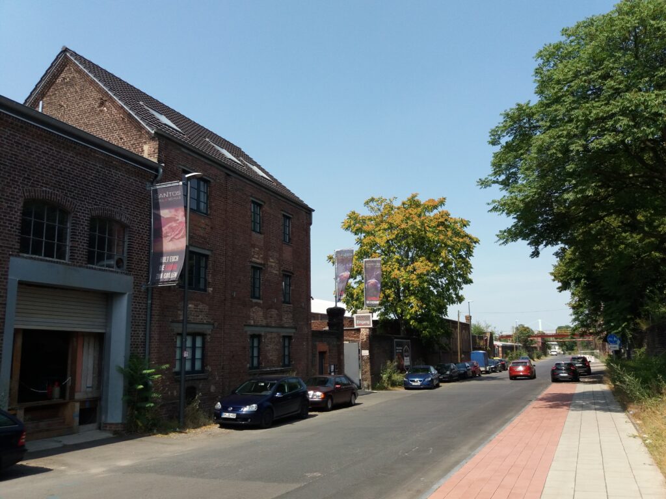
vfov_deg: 49.7
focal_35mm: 28
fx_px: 539
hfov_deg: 63.4
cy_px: 250
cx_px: 333
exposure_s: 1/1266
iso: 64
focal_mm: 3.7
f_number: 1.9
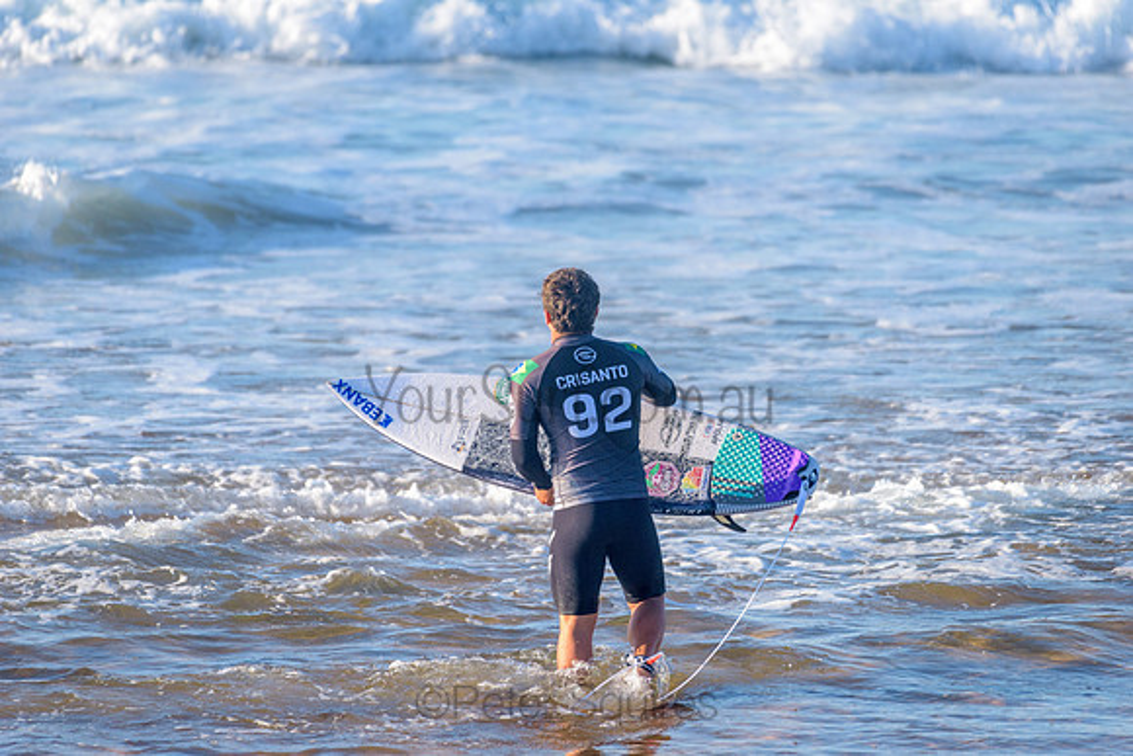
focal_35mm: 500
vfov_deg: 2.8
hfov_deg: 4.1
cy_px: 378
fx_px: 15742
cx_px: 566
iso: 450
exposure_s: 1/2000
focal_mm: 500
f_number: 5.6
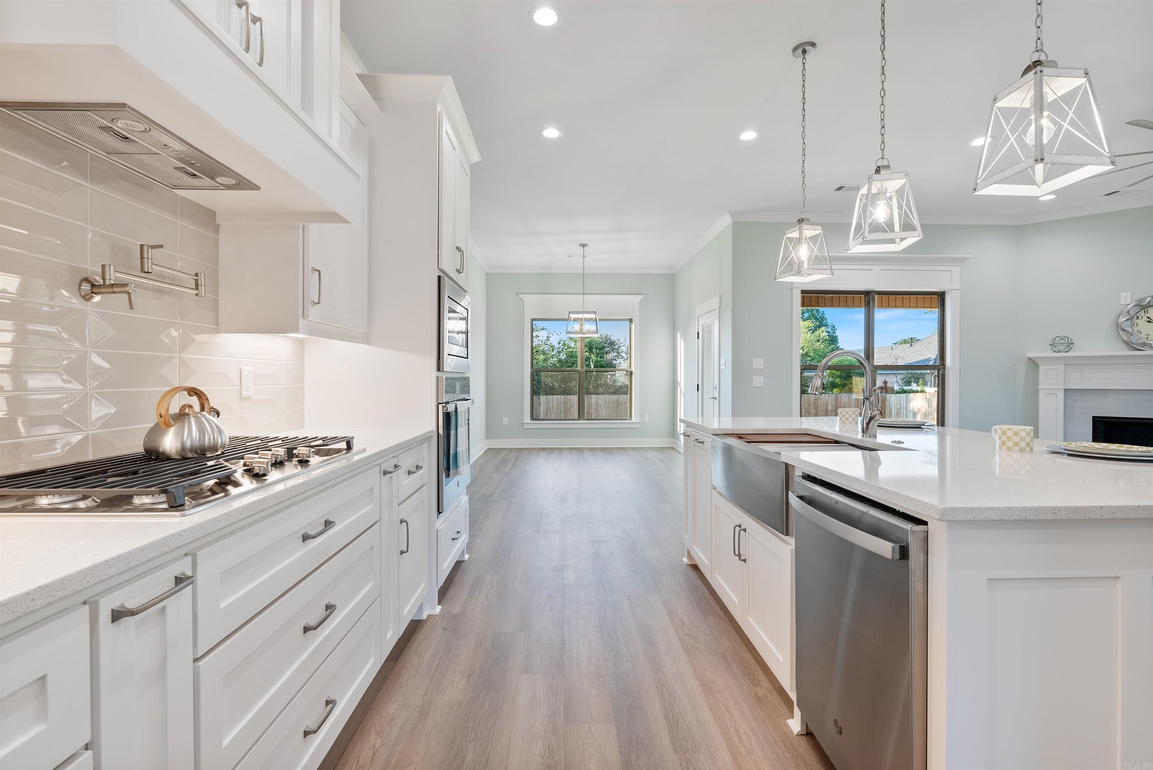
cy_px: 385
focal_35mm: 16
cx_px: 576
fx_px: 513
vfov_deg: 73.8
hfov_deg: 96.7
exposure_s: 1/8
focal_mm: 16
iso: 640
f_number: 9
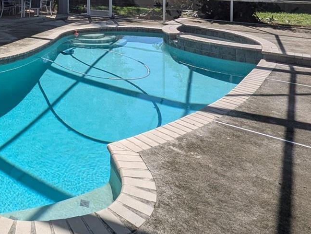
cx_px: 3
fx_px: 288
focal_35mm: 32
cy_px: -23
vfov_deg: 37.2
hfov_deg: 47.5
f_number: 2.2
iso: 37
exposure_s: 1/1057
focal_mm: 1.95
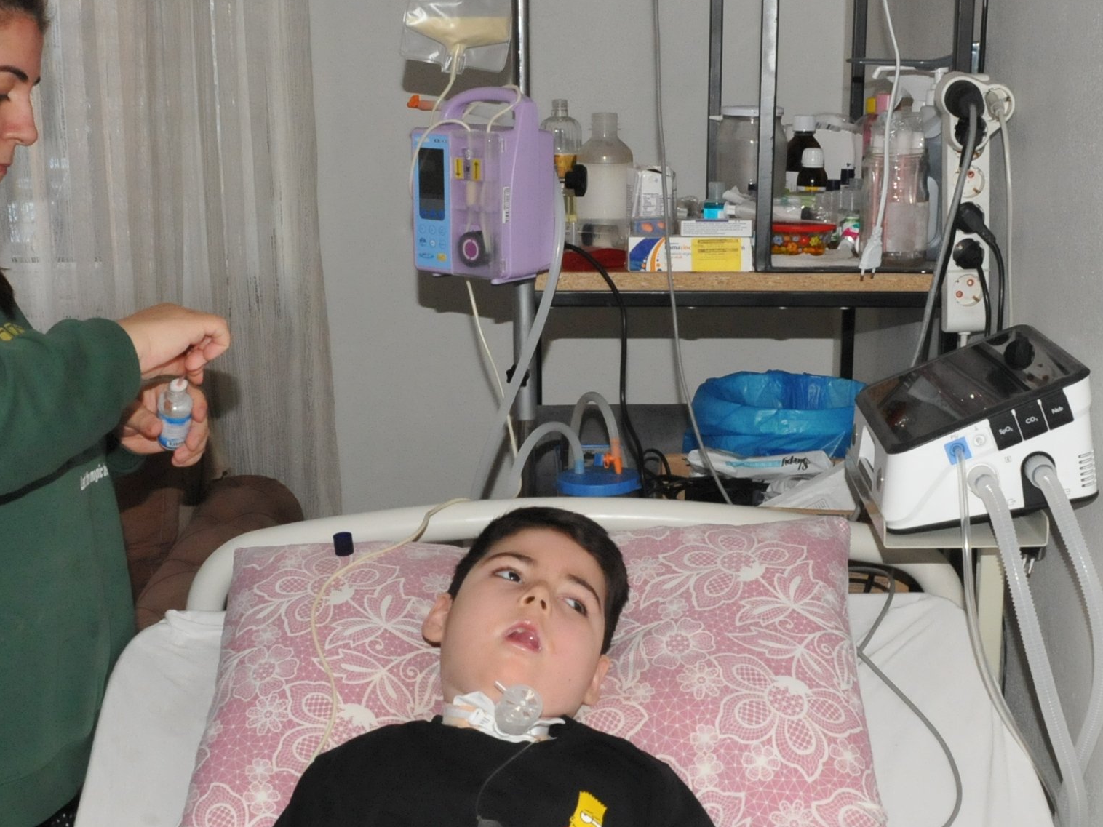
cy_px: 581
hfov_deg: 34.9
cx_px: 610
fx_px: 1753
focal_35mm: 55
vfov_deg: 26.3
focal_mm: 18
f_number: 8
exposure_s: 1/250
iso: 1600
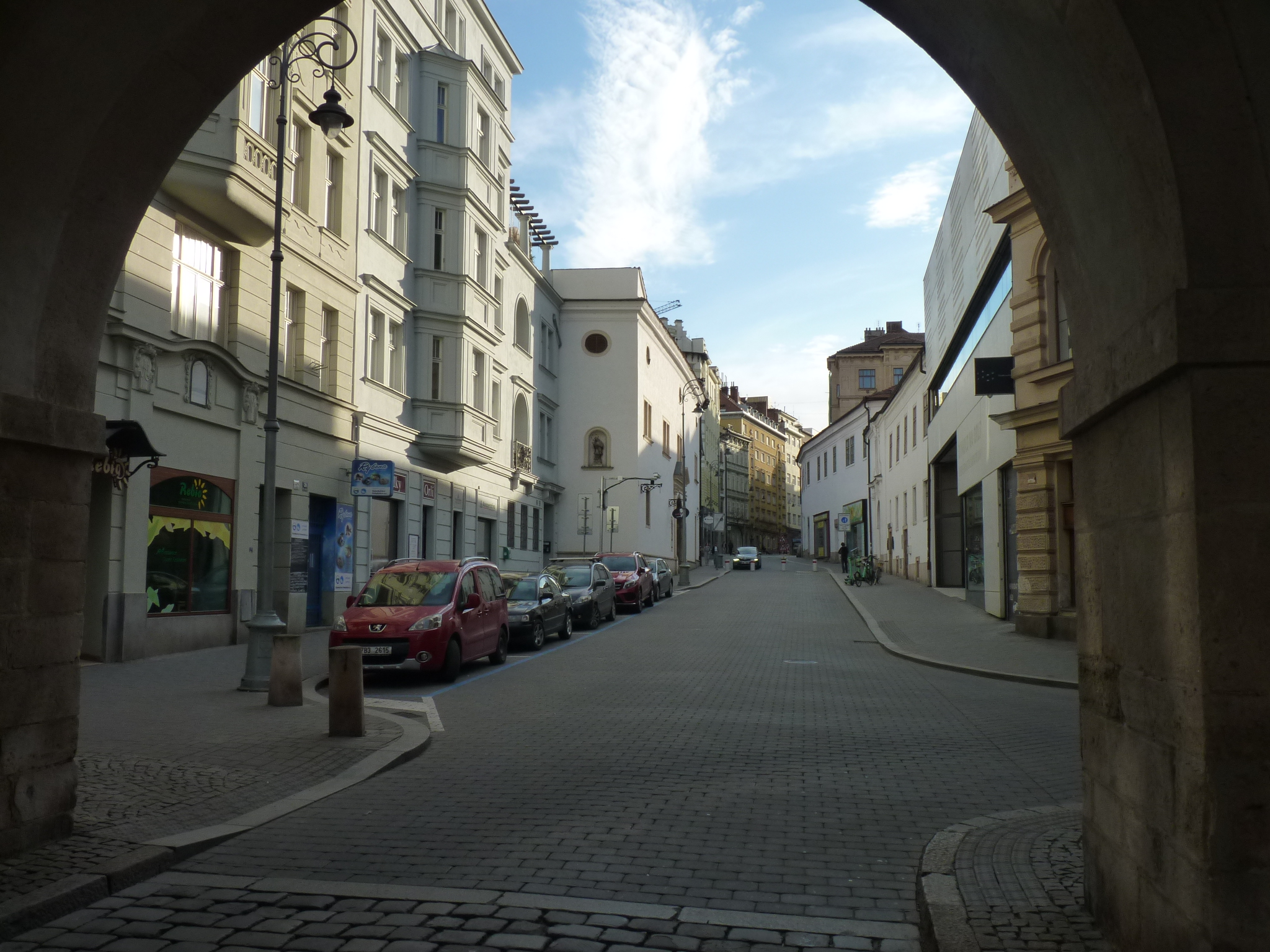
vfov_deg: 46.8
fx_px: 1101
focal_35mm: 30
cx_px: 635
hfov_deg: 60.0
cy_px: 476
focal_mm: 5.3
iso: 125
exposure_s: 1/200
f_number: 5.6
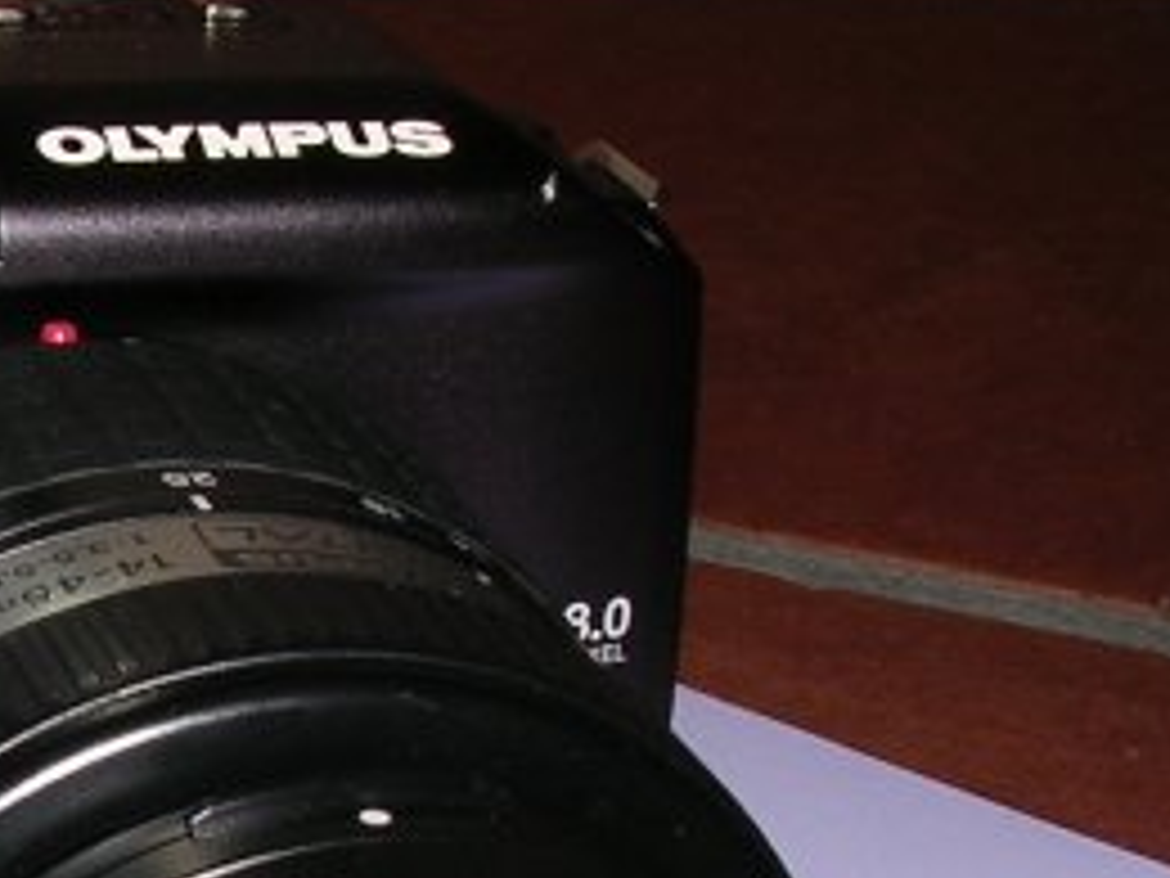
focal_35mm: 126
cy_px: 788
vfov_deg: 11.7
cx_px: -302
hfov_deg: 15.0
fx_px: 4259
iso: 100
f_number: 5.8
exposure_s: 1/60.1
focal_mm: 6.2
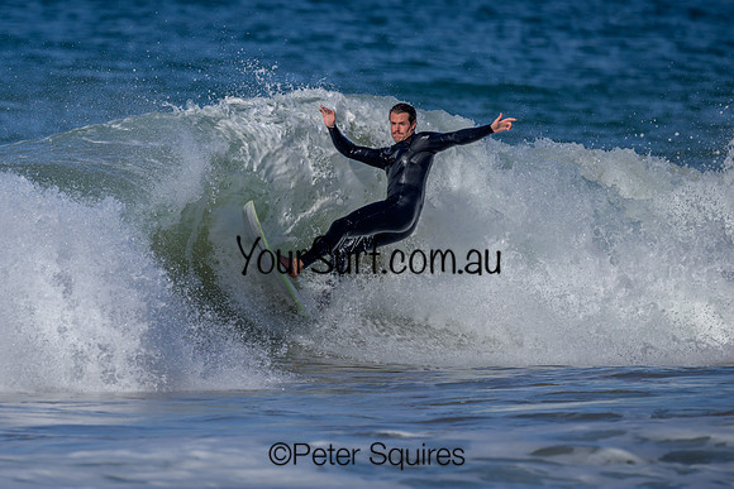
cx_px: 229
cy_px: 295
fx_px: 22429
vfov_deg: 1.3
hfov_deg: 1.9
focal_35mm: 1100
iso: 160
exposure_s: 1/2000
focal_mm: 800
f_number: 6.3
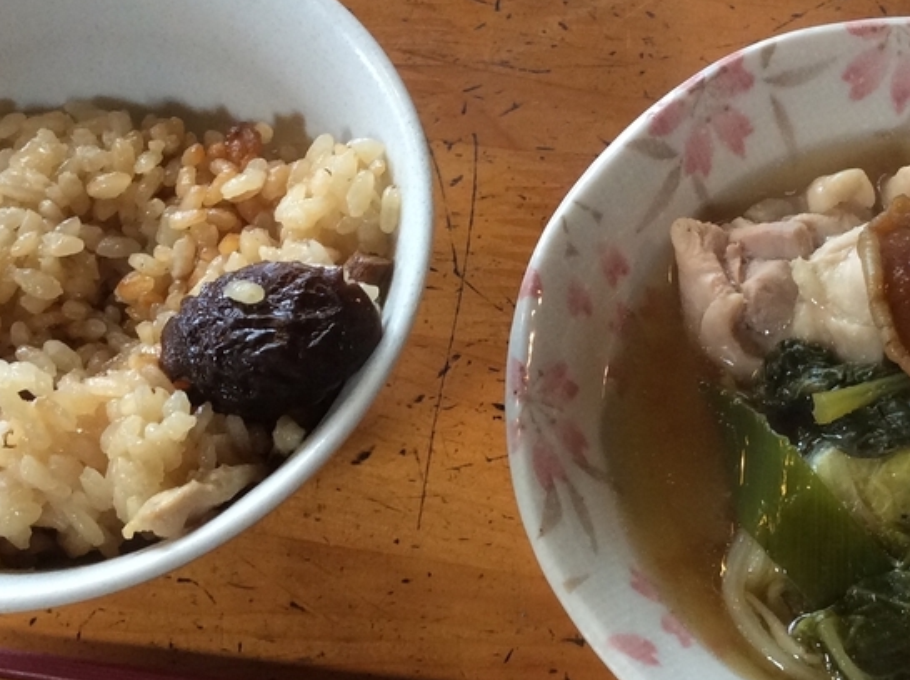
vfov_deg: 24.3
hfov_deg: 32.2
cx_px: 517
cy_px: 398
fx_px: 1575
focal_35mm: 60
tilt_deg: -66.6
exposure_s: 1/24
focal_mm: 3.3
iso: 100
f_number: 2.4
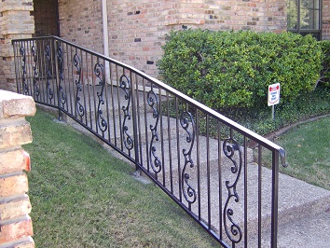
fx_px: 334
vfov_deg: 40.7
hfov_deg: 52.5
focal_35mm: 35
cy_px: 126
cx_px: 182
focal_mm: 8.13
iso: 71
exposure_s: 1/104
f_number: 2.7
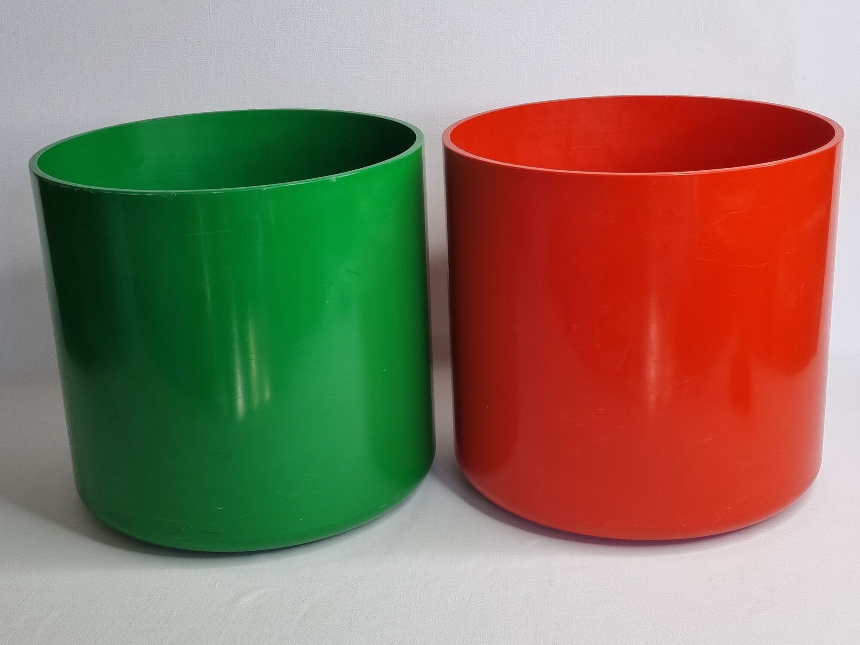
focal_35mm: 26
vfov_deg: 53.1
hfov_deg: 67.3
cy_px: 322
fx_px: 646
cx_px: 430
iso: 50
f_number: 1.8
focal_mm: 5.4
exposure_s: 1/173
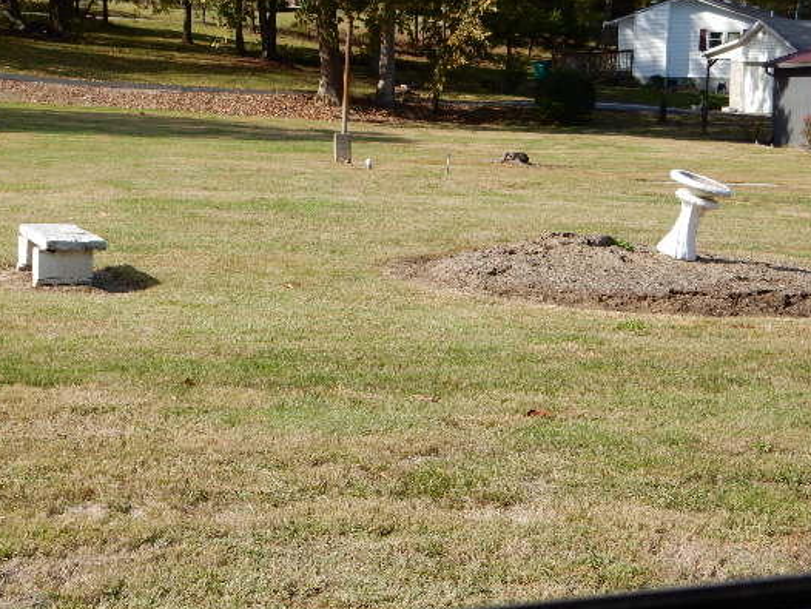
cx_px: 330
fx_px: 1711
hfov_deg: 26.6
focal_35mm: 73
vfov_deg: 20.2
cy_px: 328
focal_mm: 10.7
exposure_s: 1/500
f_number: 4.5
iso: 125
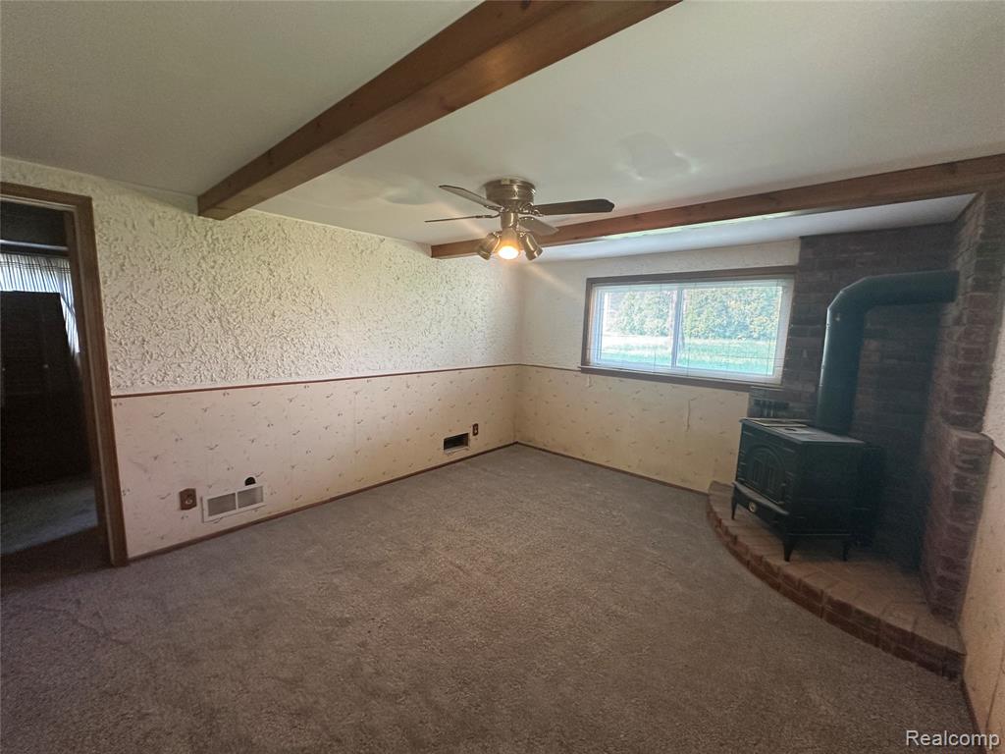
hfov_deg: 102.1
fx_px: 406
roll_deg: -2.0
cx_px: 502
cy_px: 377
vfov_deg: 85.7
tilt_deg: -7.0
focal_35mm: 14
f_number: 2.2
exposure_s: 1/60
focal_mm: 2.22
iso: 320
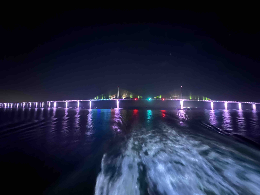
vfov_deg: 85.7
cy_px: 98
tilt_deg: +4.6
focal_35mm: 14
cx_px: 130
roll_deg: -1.1
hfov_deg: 102.1
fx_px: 105
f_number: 2.2
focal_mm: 2.22
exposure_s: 1/4
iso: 4000
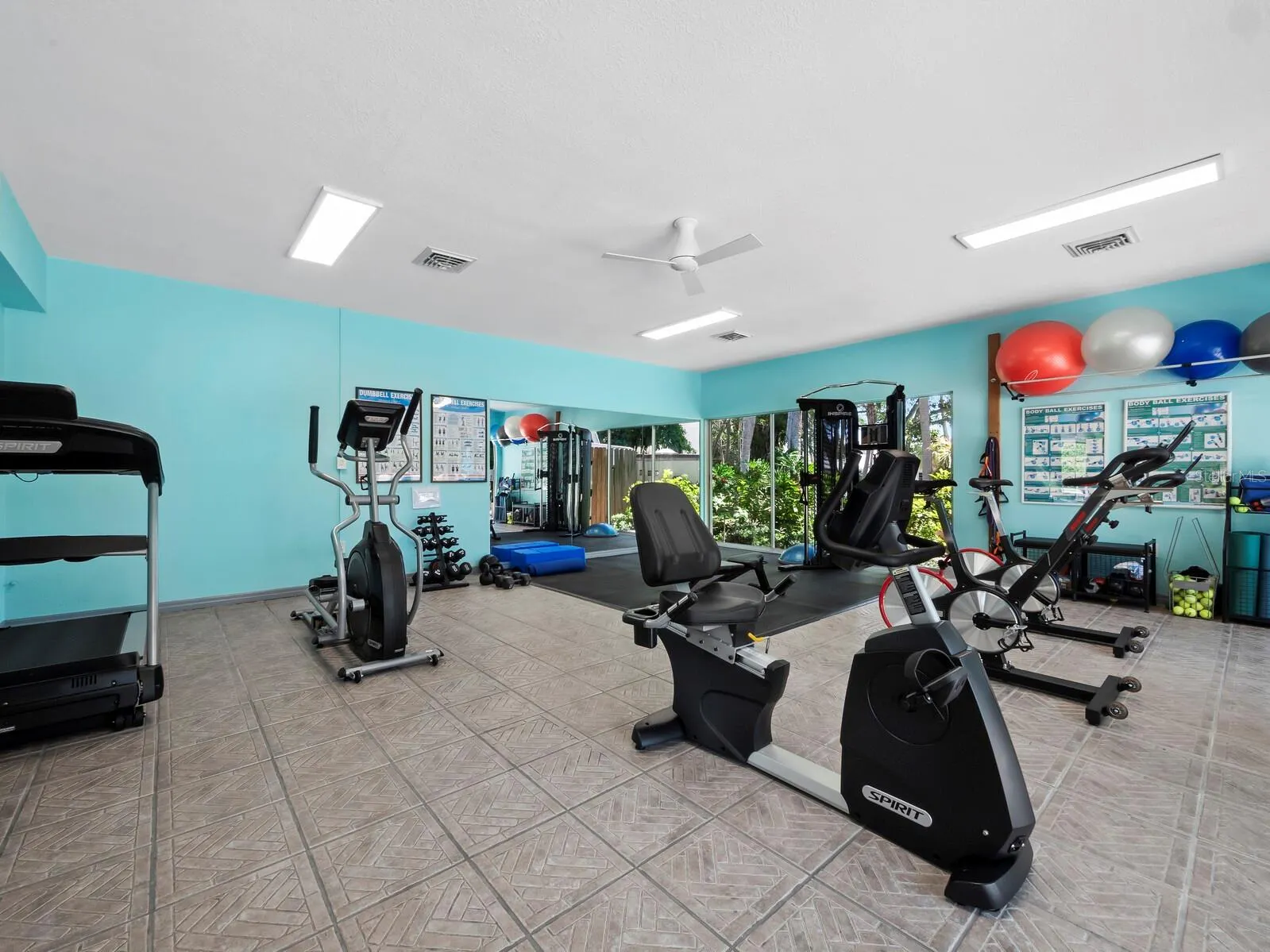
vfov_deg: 85.7
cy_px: 476
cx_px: 635
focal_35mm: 14
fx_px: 514
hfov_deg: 102.1
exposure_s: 1/8
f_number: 11
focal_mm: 7
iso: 400
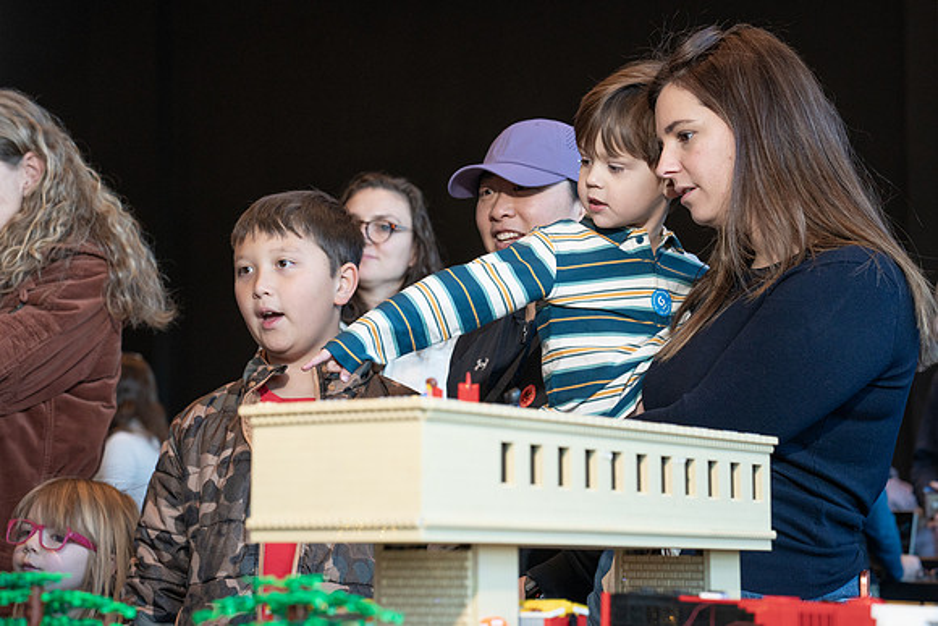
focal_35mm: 89
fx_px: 2310
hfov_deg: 23.0
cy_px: 313
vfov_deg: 15.4
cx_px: 475
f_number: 5.6
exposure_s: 1/250
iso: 2000
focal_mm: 85
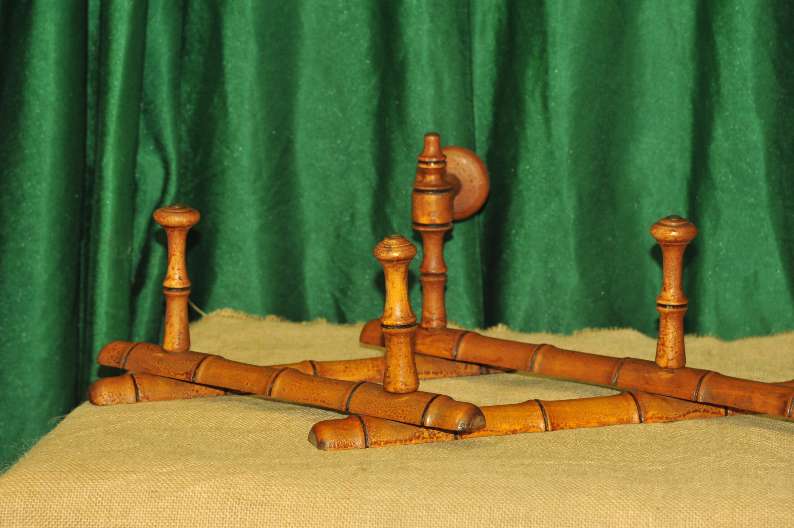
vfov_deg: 11.4
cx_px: 397
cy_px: 264
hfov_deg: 17.1
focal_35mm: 120
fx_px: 2645
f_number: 8
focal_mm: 120
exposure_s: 1/60
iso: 1250
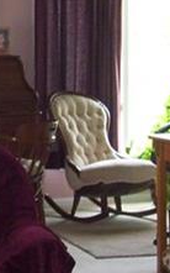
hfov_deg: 7.3
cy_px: 135
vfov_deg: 11.9
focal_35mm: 176
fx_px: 1306
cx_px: -99
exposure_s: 1/60
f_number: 2.7
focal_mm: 6
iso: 200
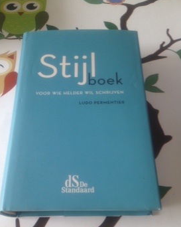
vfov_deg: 45.7
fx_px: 268
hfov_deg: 37.3
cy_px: 130
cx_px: 85
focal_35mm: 40
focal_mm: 4.28
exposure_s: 1/20
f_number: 2.4
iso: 50
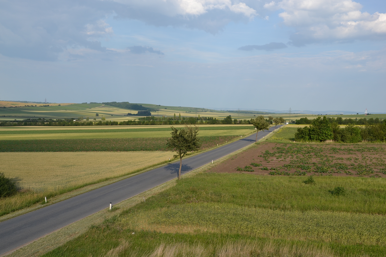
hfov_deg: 51.3
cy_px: 128
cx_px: 193
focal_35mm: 38
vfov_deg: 35.5
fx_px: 402
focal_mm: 25
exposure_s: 1/200
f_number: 7.1
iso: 100
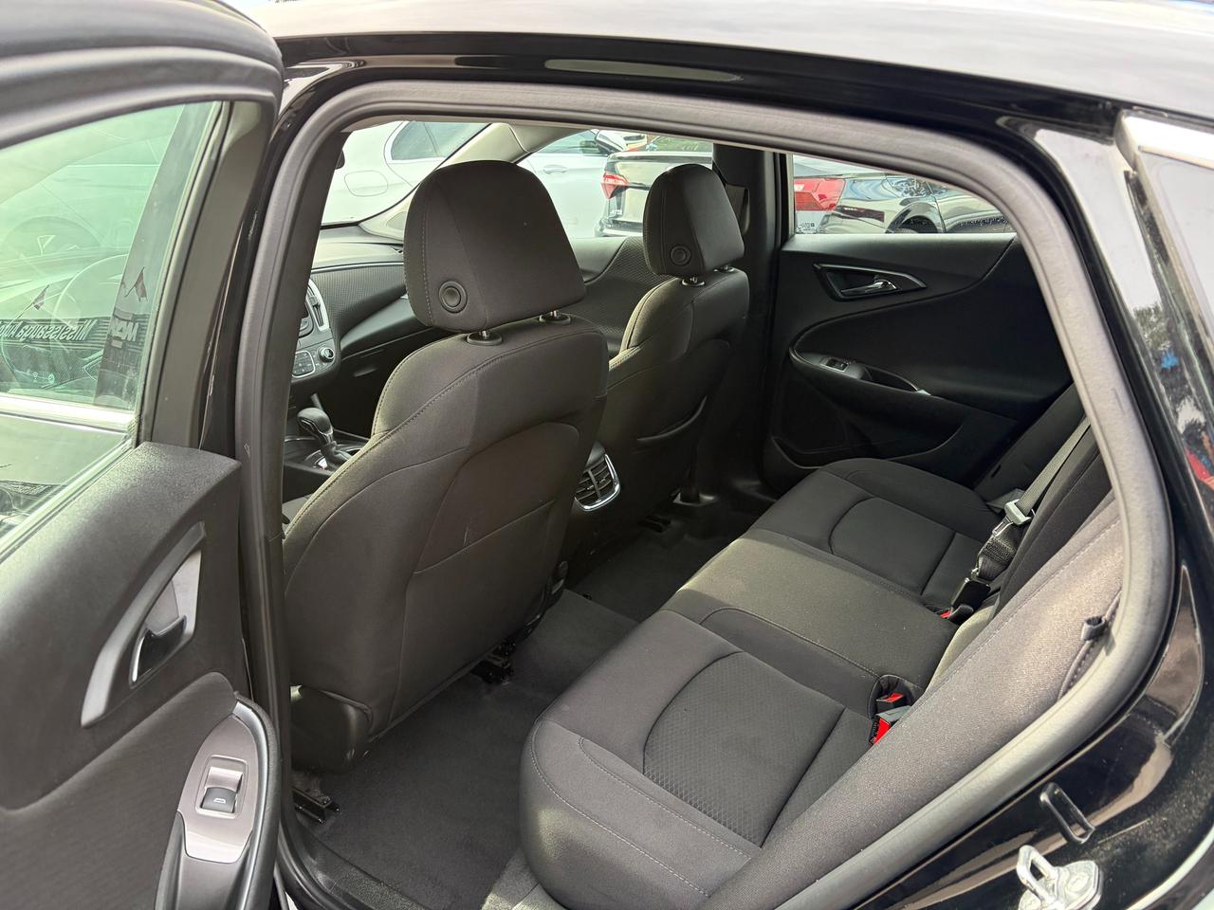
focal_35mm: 26
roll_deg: +2.1
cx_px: 607
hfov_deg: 67.3
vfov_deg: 53.1
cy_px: 455
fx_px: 912
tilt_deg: -20.8
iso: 125
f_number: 1.6
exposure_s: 1/233
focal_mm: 5.96
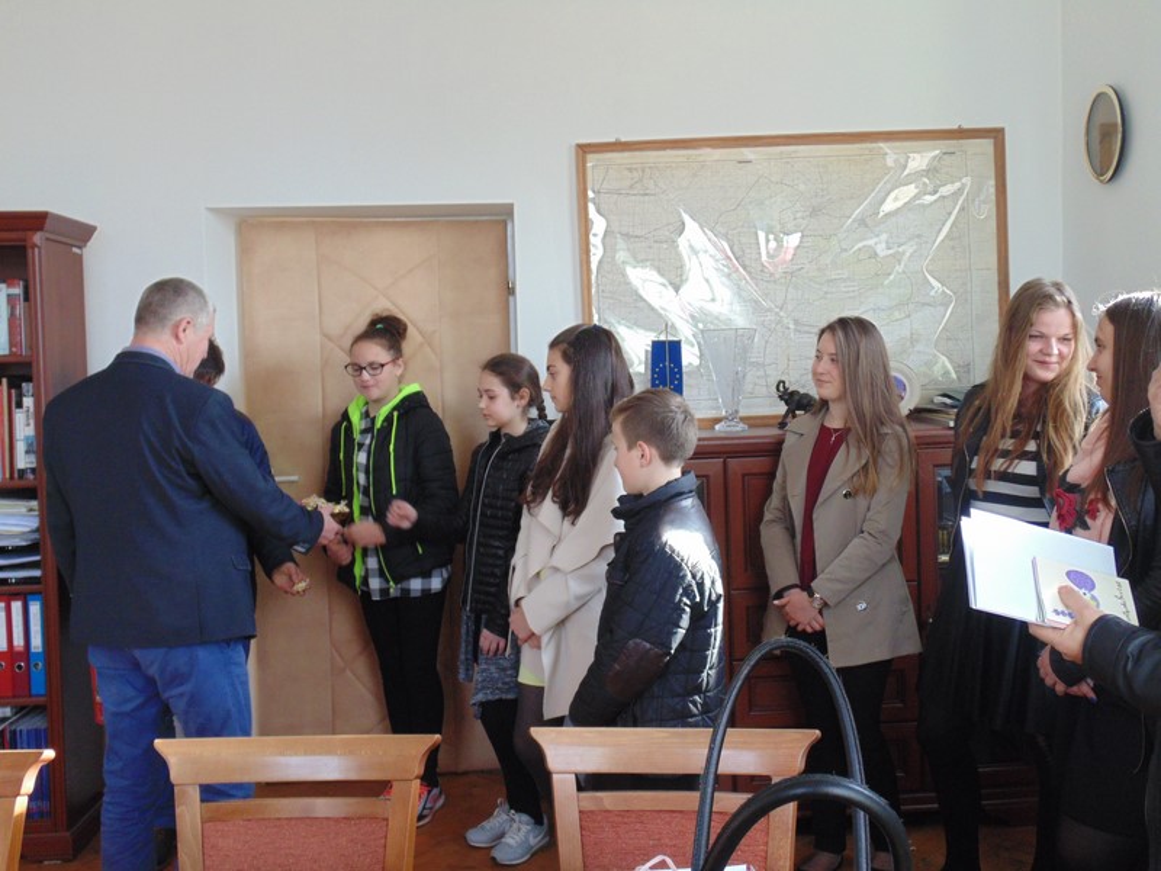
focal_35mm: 34
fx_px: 1140
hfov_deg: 54.0
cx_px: 580
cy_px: 436
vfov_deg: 41.8
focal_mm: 6.2
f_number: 3.4
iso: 200
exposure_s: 1/60
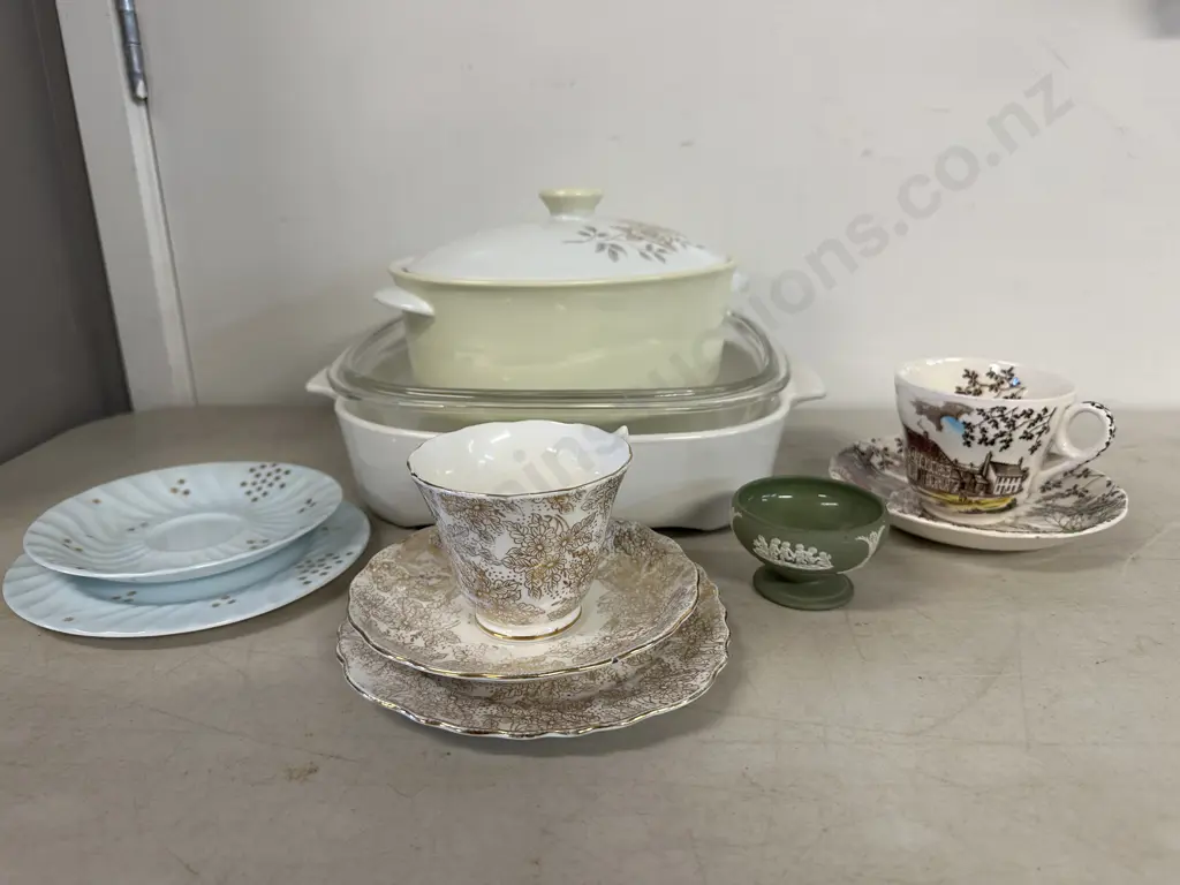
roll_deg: +0.7
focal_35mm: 24
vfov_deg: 56.8
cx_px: 590
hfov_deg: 71.6
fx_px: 818
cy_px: 442
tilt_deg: -19.5
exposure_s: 1/100
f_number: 1.78
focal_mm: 6.86
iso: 160
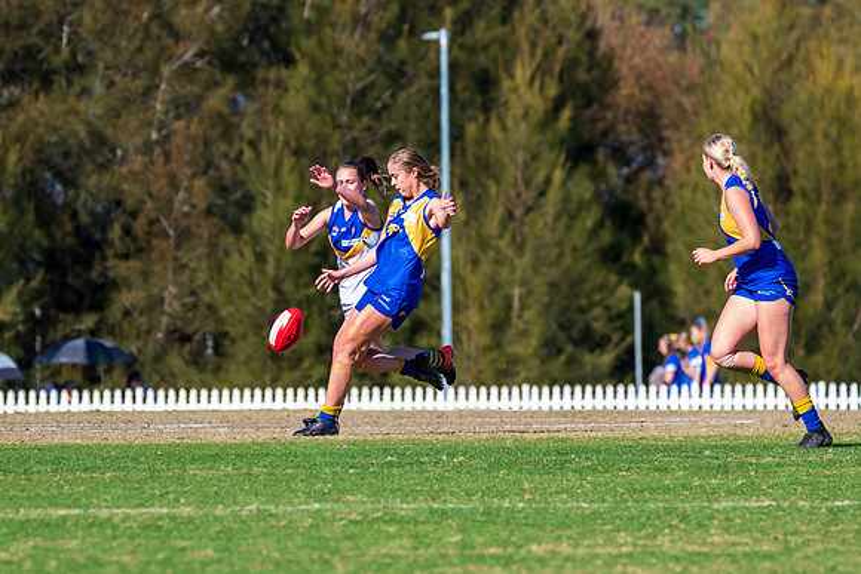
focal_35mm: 513
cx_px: 307
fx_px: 12275
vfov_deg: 2.7
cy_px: 297
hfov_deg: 4.0
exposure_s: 1/1250
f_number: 8
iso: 800
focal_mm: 350
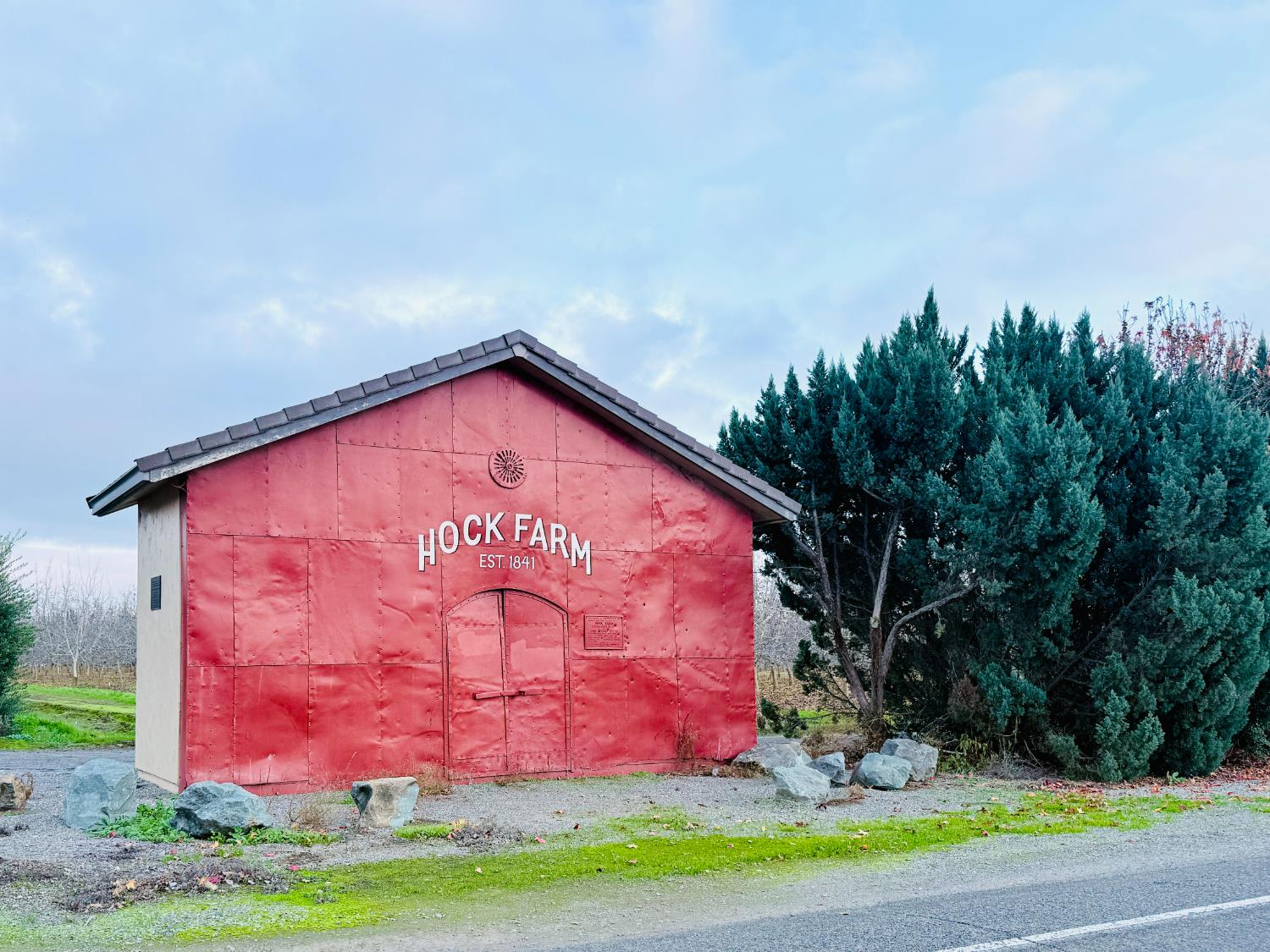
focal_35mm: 24
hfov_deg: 71.6
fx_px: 881
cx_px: 635
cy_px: 476
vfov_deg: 56.8
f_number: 1.78
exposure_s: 1/677
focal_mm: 6.76
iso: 80
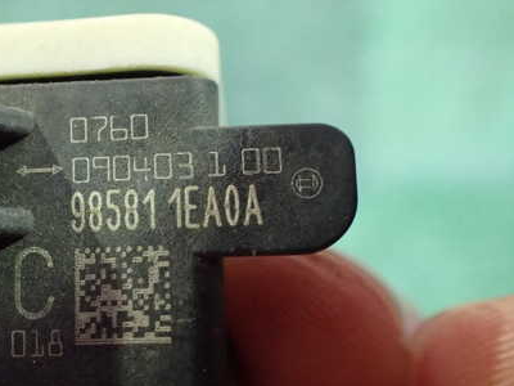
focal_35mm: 45
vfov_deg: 32.1
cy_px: 237
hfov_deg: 41.3
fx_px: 668
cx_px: 152
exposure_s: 1/30
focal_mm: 5.4
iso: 1250
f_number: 2.3
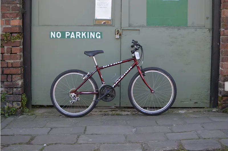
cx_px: 114
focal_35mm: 52
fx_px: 332
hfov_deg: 37.9
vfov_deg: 25.7
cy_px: 76
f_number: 2.5
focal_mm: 35
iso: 200
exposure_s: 1/320
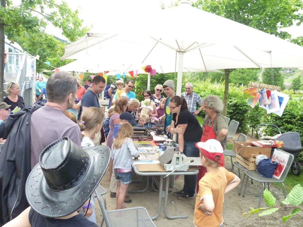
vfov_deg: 48.2
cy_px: 114
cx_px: 152
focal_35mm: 29
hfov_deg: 61.7
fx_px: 254
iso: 250
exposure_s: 1/160
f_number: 3
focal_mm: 5.2
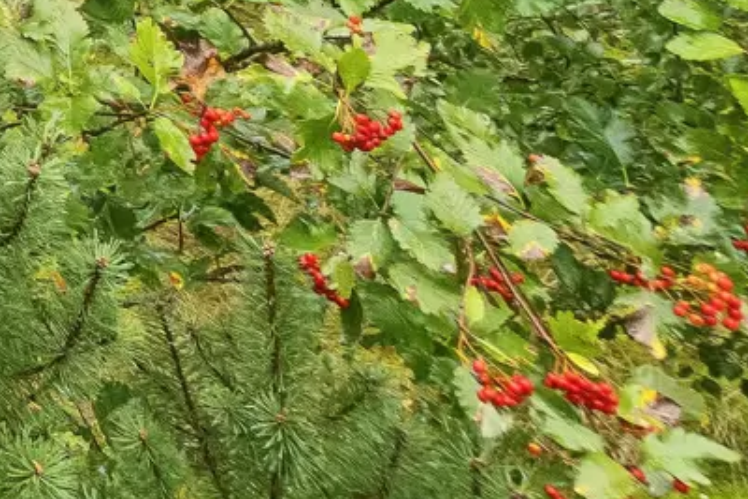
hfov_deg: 16.2
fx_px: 1496
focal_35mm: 72
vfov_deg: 13.8
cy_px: -686
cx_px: -952
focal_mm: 10
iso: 800
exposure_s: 1/200
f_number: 7.1
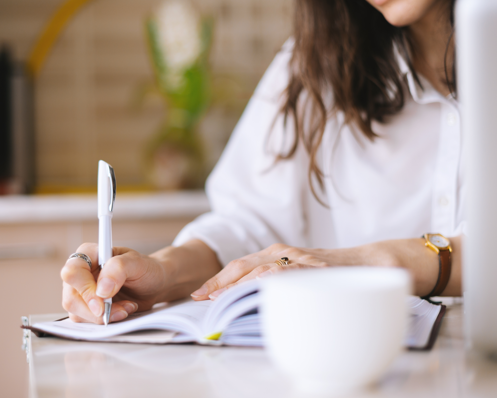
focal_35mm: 57
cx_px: 216
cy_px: 200
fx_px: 838
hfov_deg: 33.0
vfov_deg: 26.7
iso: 250
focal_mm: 50
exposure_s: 1/640
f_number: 2
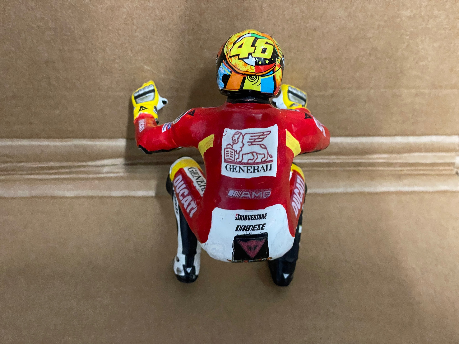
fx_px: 690
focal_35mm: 52
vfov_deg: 28.0
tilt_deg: -53.2
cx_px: 230
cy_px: 172
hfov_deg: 36.8
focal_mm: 6
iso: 640
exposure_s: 1/33
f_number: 2
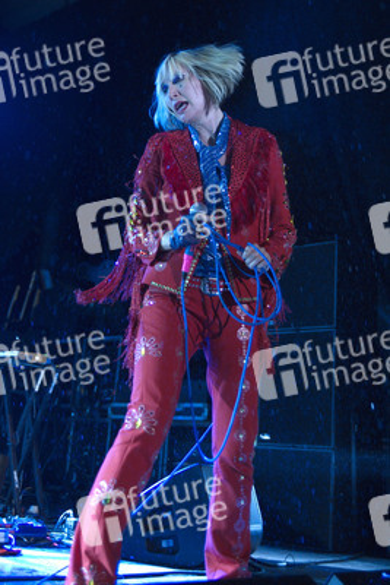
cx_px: 195
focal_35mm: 40
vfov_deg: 48.4
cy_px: 292
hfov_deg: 33.4
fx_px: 649
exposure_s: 1/320
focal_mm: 40
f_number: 2.8
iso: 1600
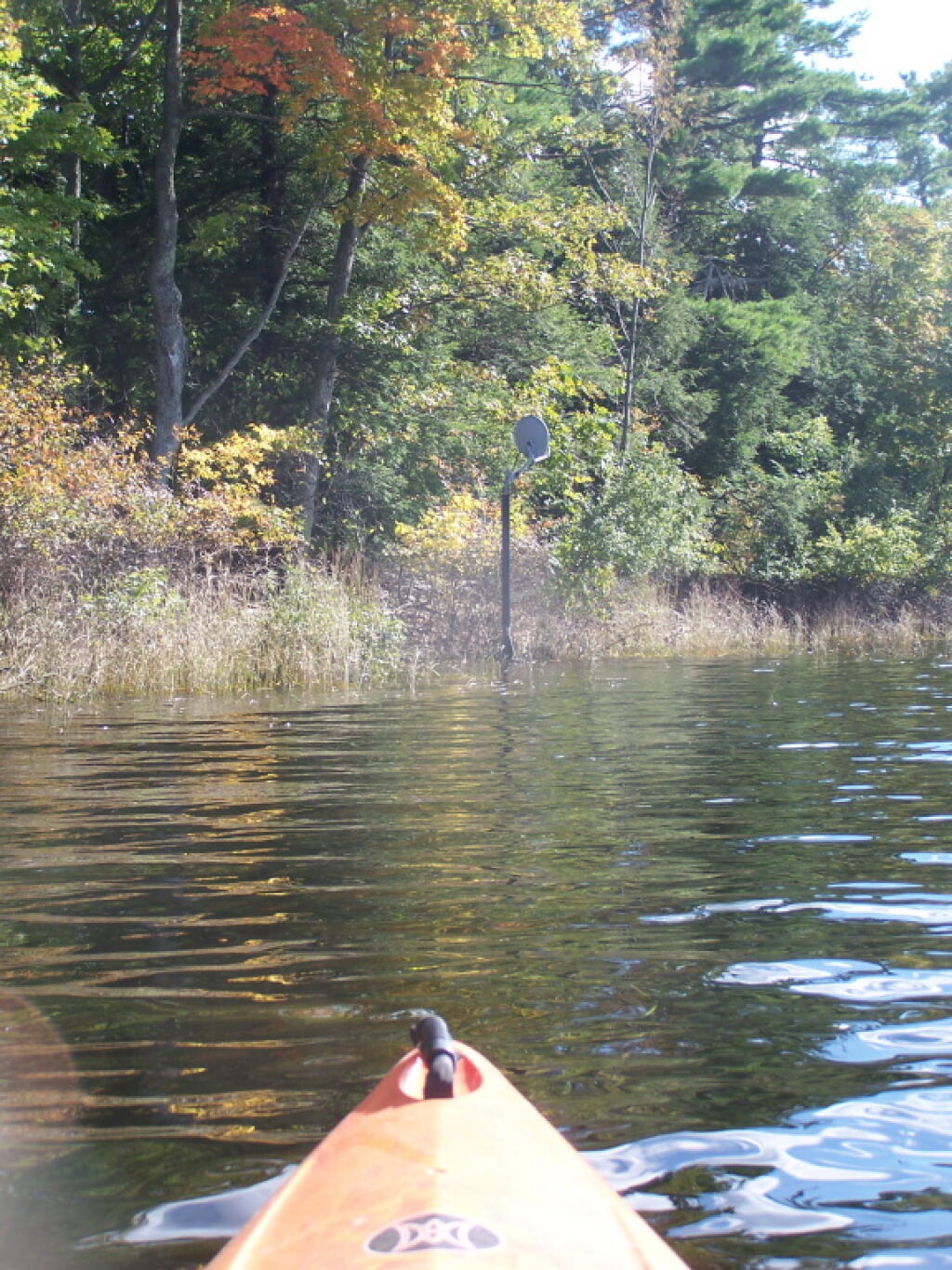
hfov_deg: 21.9
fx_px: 2456
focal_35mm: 67
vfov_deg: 29.0
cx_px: 476
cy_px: 635
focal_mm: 11.1
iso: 80
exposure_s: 1/320
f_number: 3.2
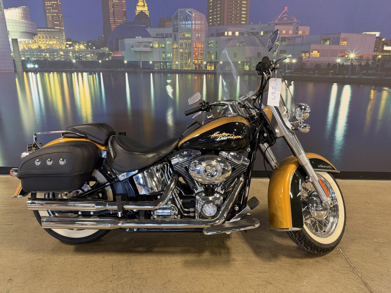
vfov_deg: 56.8
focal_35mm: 24
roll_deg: +1.8
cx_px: 196
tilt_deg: -18.1
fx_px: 271
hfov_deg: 71.6
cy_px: 146
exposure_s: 1/60
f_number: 1.78
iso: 320
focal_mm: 6.76
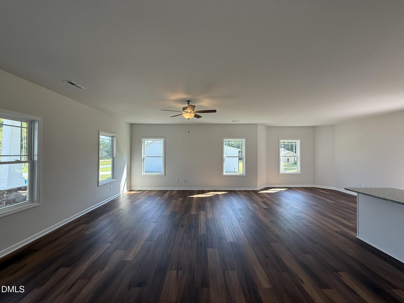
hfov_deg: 102.1
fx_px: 163
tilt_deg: +2.0
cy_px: 152
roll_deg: -0.5
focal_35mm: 14
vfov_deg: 85.7
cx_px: 202
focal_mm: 2.22
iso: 50
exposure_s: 1/146
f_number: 2.2
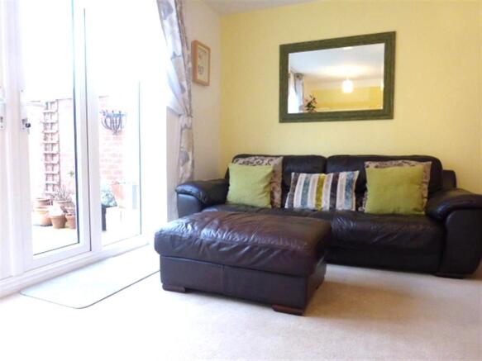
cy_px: 180
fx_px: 334
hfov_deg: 71.6
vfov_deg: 56.8
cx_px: 241
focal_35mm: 24
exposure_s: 1/20
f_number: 3.3
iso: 400
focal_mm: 4.3
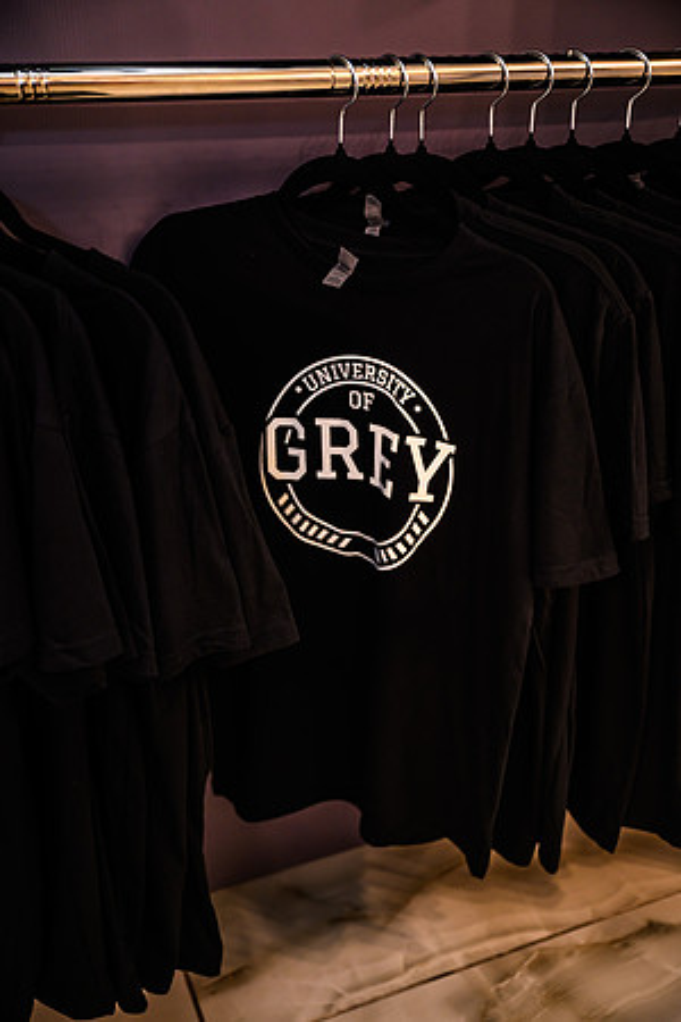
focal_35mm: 37
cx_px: 340
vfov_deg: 51.9
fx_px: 1050
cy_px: 511
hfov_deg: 35.9
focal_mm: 37
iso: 1600
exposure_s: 1/100
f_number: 2.8
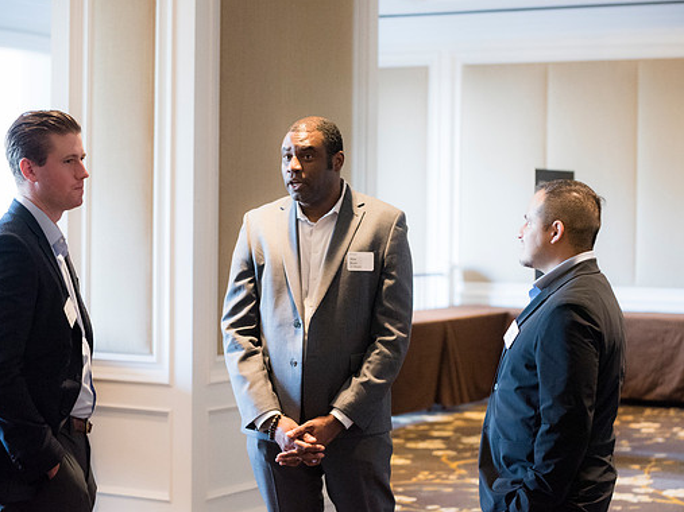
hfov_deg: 25.3
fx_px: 1521
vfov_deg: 19.1
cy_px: 257
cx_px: 353
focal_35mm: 77
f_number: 2.8
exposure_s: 1/125
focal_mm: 70
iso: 4500
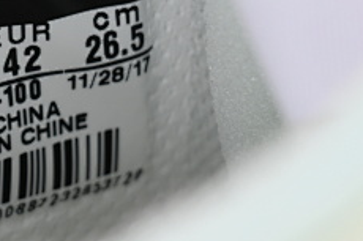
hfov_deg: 4.9
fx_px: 4202
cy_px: 117
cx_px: -85
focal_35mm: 417
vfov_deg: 3.3
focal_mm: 120
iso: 400
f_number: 10
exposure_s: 1/100
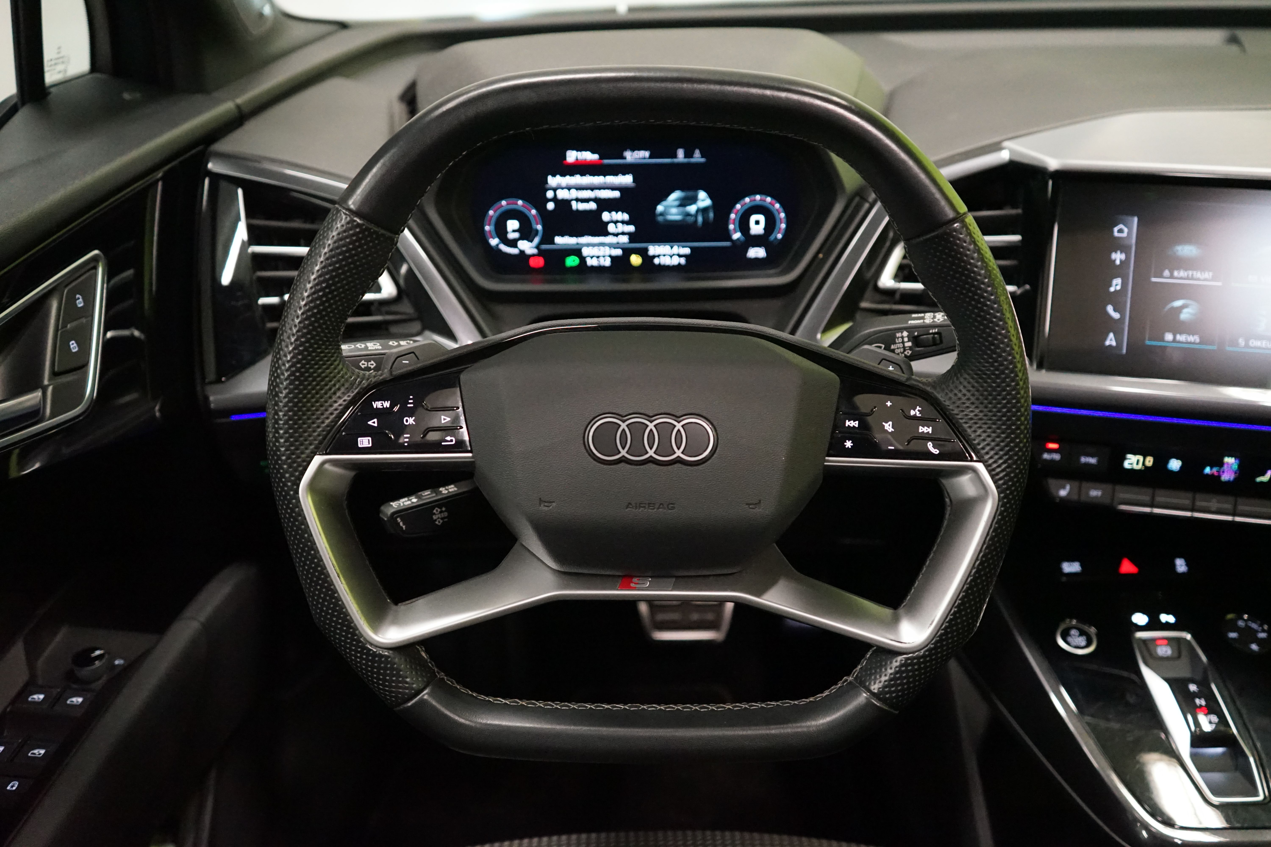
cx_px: 636
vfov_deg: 41.1
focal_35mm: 32
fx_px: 1130
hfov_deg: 58.7
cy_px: 424
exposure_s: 1/60
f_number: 4
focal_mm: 32
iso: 6400
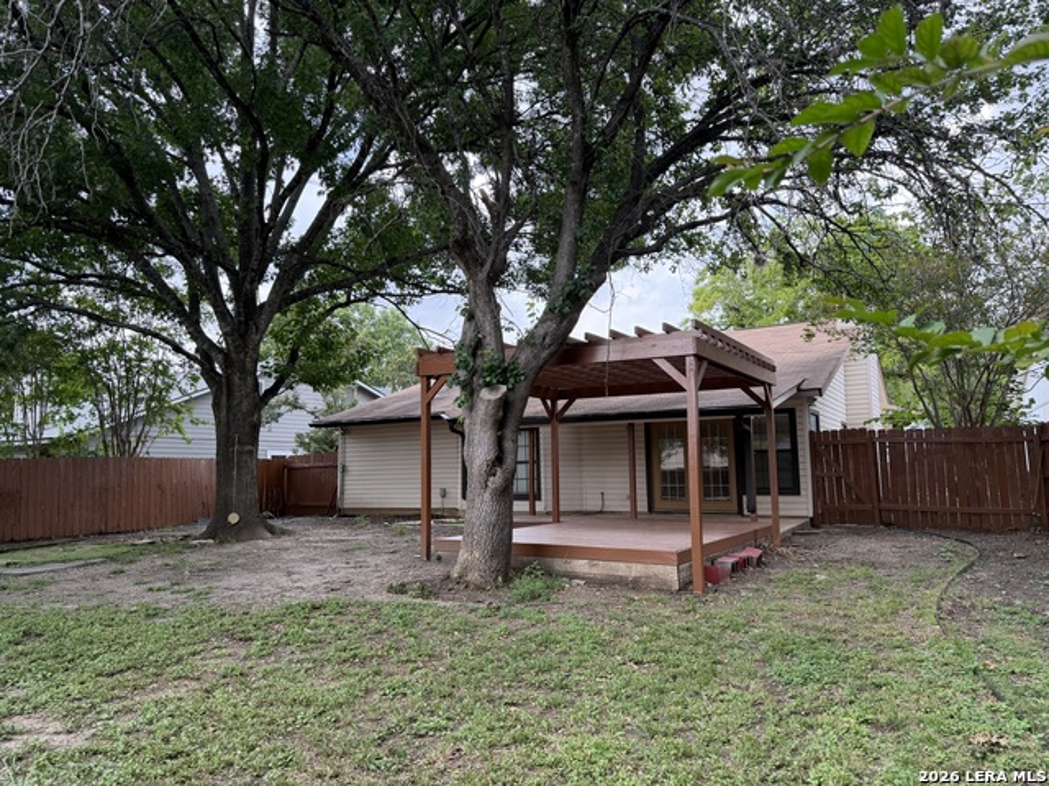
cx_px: 524
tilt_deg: +5.2
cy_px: 393
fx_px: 727
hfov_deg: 71.6
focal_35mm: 24
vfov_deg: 56.8
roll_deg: +1.1
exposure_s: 1/722
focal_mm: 6.76
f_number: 1.78
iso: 100
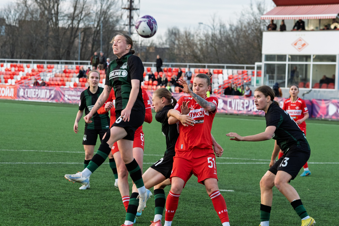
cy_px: 99
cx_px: 139
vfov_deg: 8.9
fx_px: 1450
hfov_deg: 13.3
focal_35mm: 154
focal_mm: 112
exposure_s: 1/1250
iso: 1000
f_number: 5.6
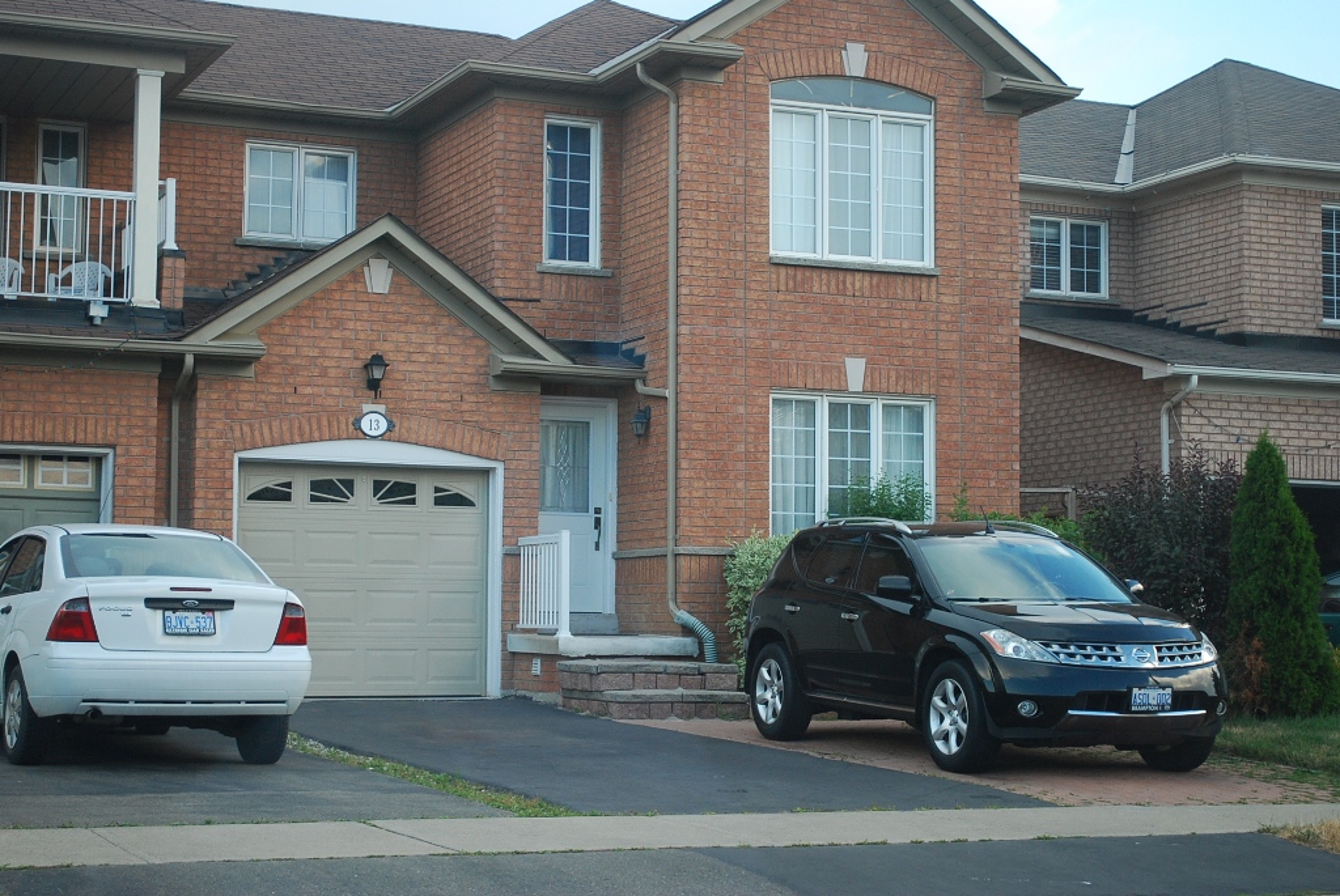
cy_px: 448
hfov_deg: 31.9
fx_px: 2347
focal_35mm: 63
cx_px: 670
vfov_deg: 21.6
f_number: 5.3
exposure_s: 1/30
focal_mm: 42
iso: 400
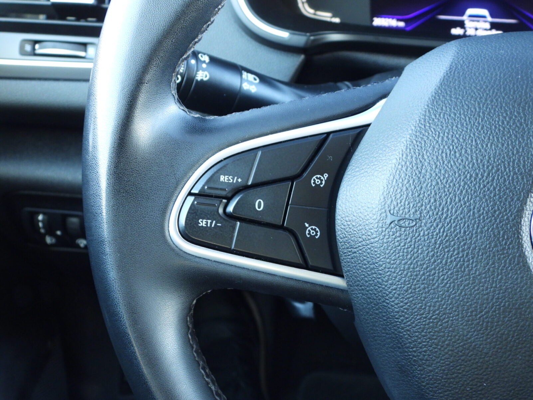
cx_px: 266
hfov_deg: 40.4
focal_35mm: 47
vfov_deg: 30.9
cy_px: 200
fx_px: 724
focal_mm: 8.5
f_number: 3.2
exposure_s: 1/13
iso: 400
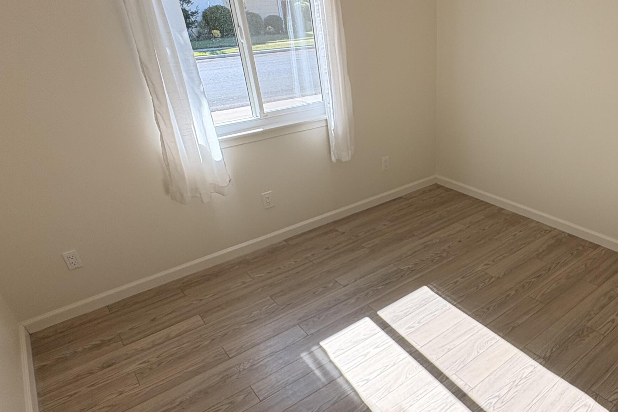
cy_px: 240
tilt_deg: -28.8
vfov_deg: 51.1
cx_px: 410
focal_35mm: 25
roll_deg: +2.2
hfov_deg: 69.5
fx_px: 429
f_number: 2.2
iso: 64
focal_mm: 2.22
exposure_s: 1/201
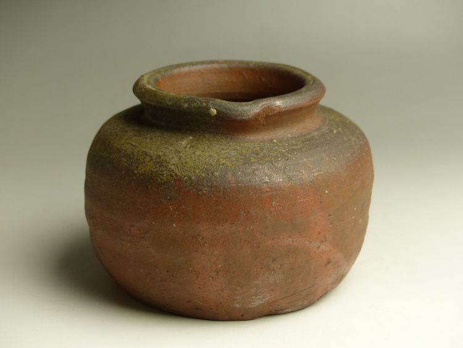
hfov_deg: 19.8
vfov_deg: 14.9
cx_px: 232
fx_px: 1325
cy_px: 174
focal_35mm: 99
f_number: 2.8
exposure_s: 1/100
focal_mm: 17.8
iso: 200
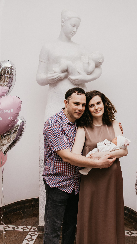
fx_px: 278
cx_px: 101
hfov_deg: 27.4
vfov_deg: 47.4
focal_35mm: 43
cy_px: 122
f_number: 4
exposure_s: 1/160
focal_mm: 26
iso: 320
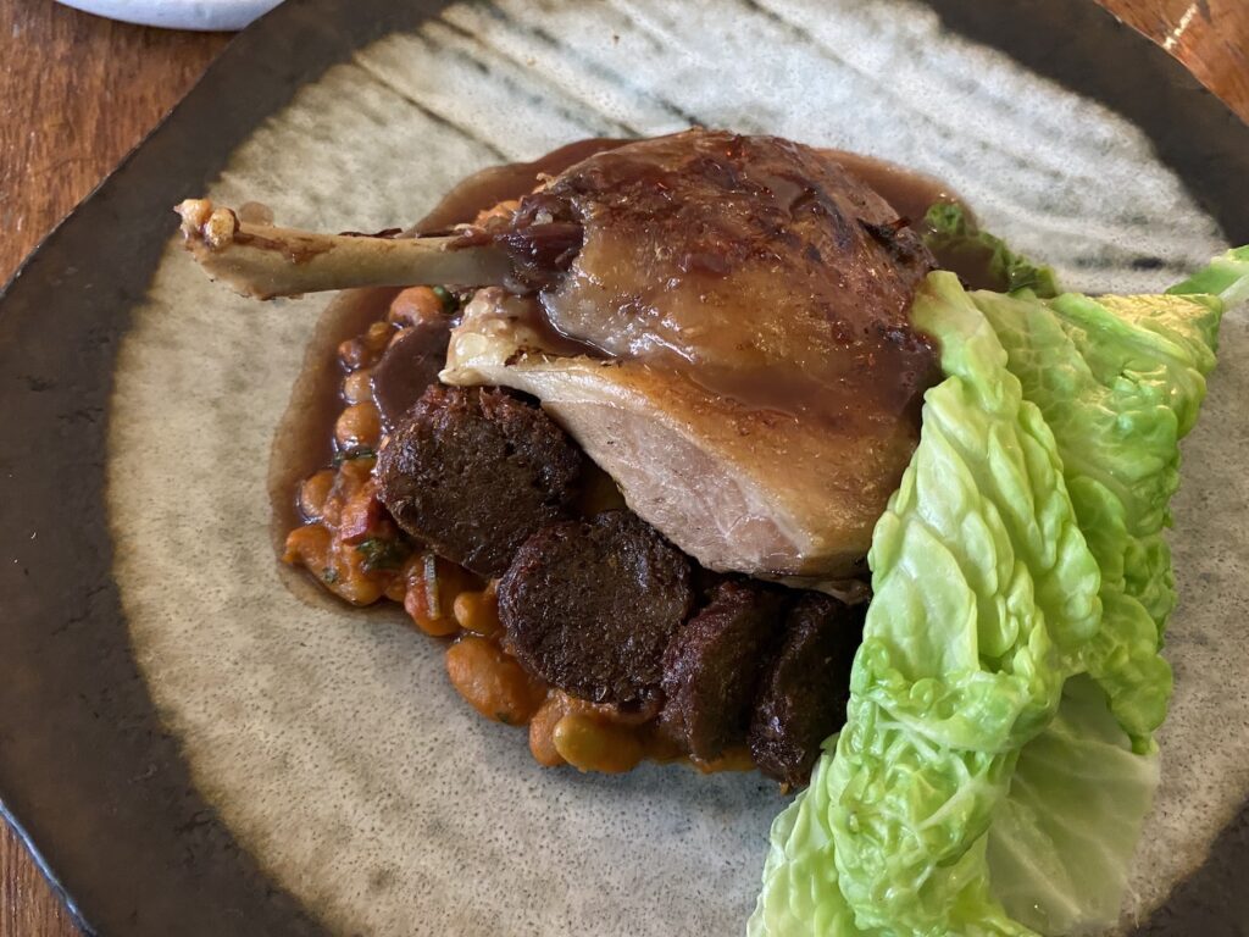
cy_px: 468
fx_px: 938
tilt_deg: -65.7
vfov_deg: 53.1
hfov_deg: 67.3
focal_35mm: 26
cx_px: 624
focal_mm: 4.25
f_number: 1.8
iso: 640
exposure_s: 1/25
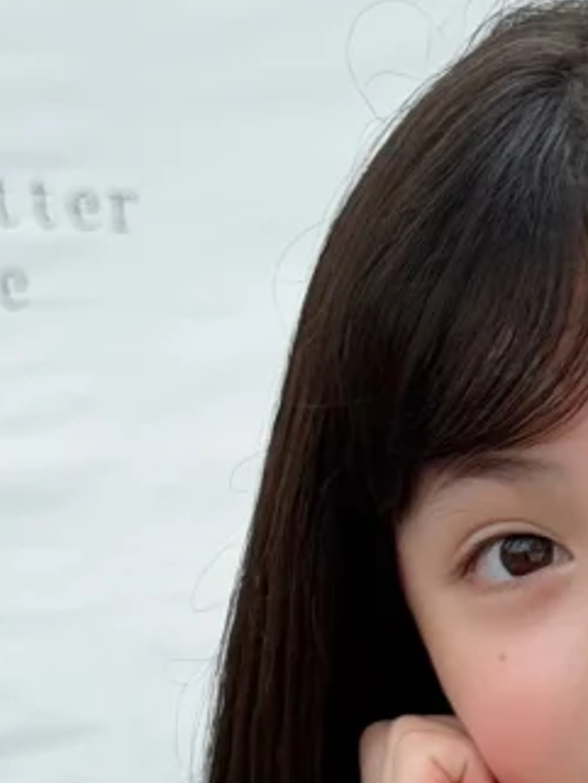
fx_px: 4866
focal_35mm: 215
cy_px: 1220
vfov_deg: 8.9
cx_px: 717
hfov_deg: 6.9
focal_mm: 6.76
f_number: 1.78
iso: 64
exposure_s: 1/2494
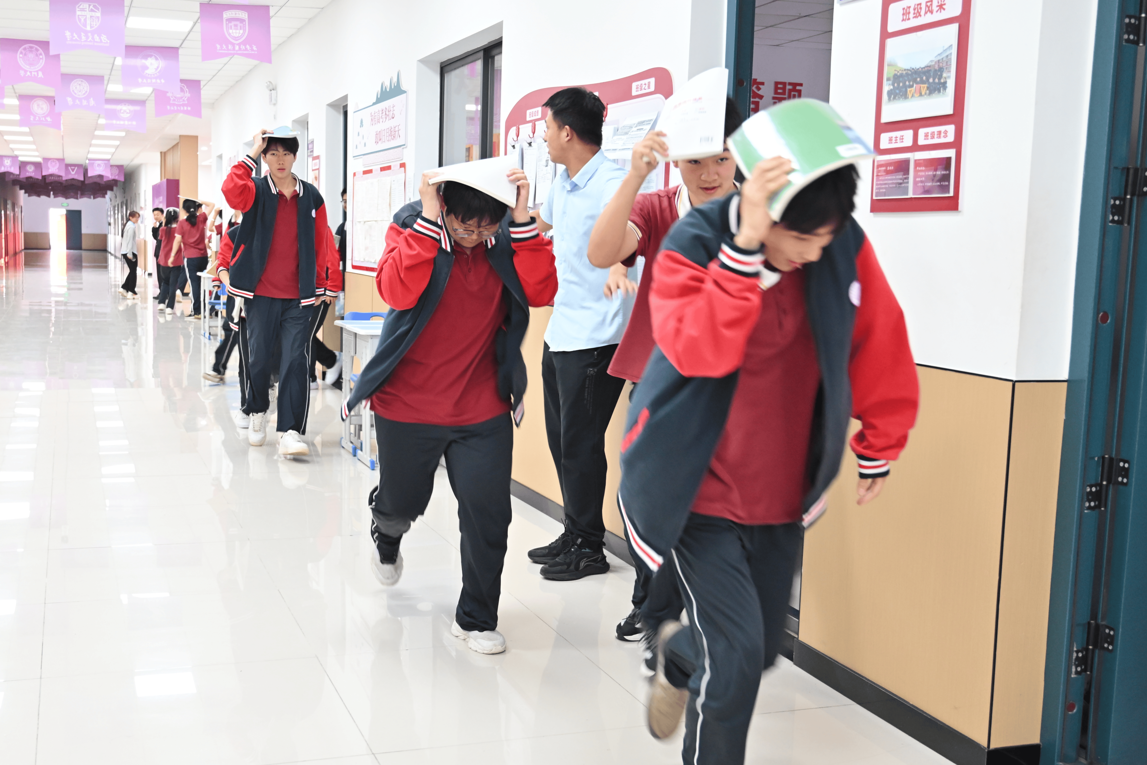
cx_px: 574
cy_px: 382
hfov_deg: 59.5
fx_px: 1004
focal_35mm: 32
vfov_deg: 41.7
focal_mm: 31.5
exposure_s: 1/125
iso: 2000
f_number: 4
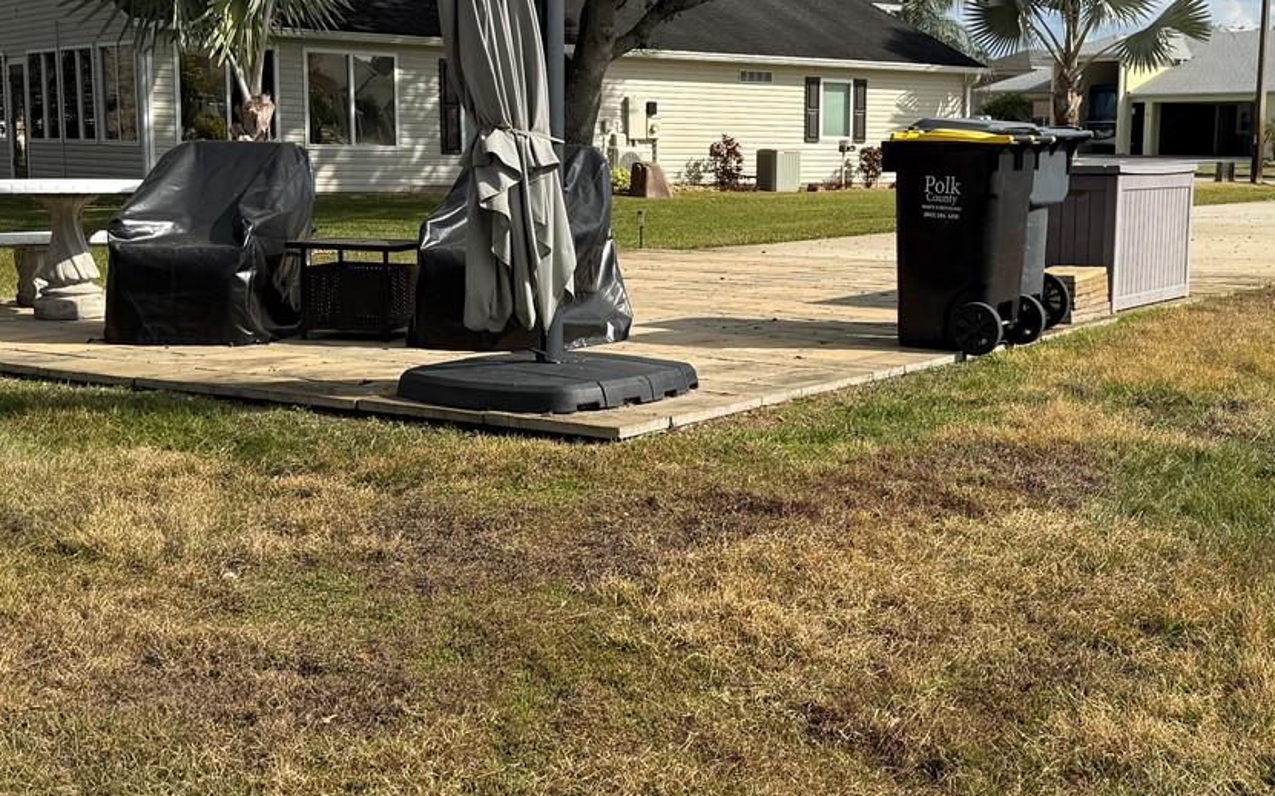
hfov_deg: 40.8
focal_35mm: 49
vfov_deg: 26.3
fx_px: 1702
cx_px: 796
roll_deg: -1.0
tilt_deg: -7.5
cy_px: 363
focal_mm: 6.76
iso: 80
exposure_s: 1/4975
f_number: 1.78
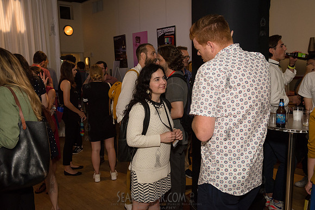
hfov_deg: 60.3
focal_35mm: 31
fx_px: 271
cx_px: 158
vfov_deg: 42.3
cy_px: 105
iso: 2500
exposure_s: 1/500
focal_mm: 31
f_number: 4
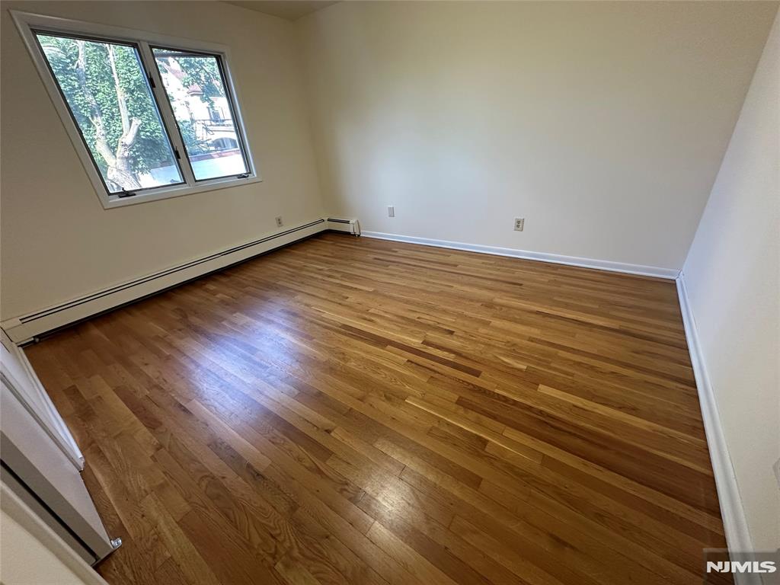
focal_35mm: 14
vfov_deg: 85.7
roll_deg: +4.6
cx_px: 390
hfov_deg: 102.1
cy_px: 292
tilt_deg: -25.4
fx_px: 315
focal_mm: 2.22
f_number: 2.2
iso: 250
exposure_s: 1/120
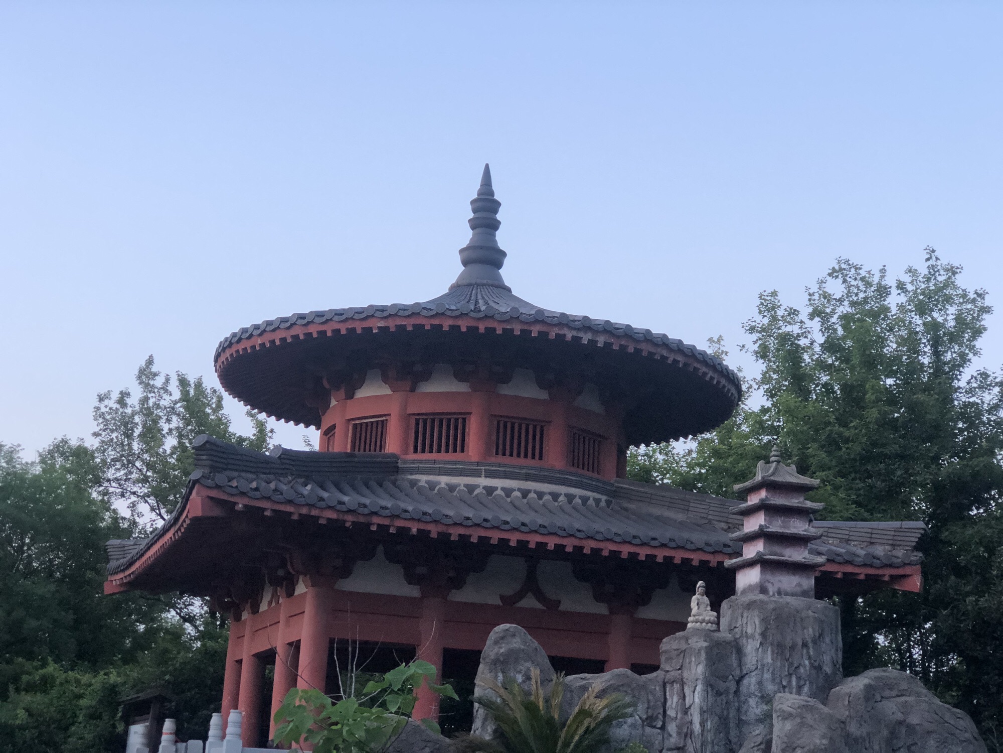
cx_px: 502
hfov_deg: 33.8
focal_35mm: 57
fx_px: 1652
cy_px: 376
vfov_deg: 25.7
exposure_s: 1/30
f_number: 2.8
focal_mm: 6.6
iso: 80
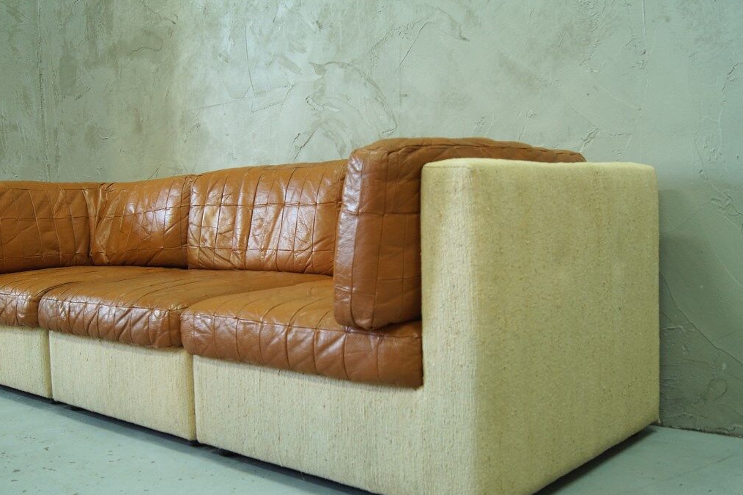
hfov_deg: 51.7
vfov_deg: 35.9
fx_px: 763
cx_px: 319
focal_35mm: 37
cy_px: 274
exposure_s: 1/8
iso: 400
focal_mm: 20
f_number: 7.1
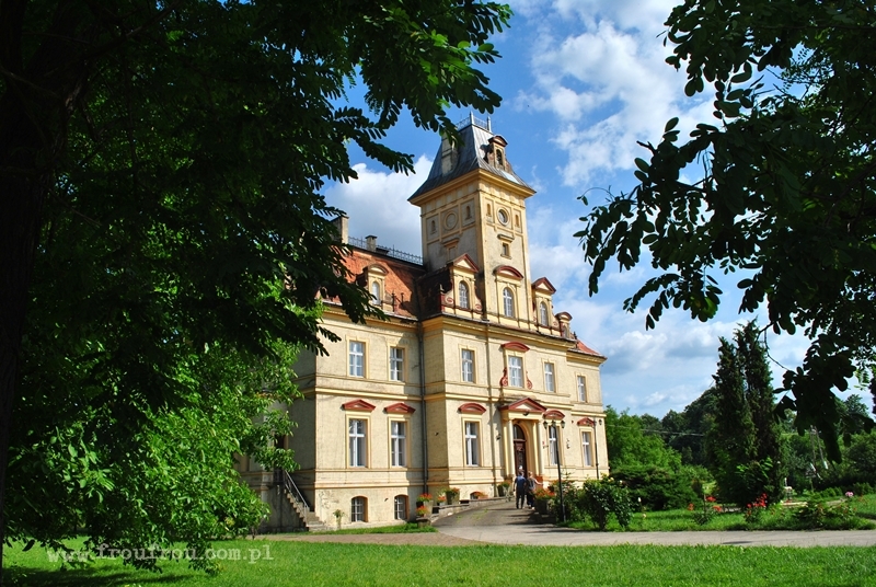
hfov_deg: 67.3
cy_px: 294
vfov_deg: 48.1
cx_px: 438
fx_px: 658
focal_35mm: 27
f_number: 10
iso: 125
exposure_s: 1/250
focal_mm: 18
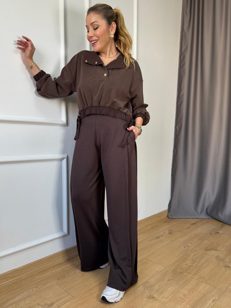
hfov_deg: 53.1
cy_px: 163
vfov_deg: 67.2
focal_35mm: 26
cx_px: 112
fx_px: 231
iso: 125
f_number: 1.78
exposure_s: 1/100
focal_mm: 6.76
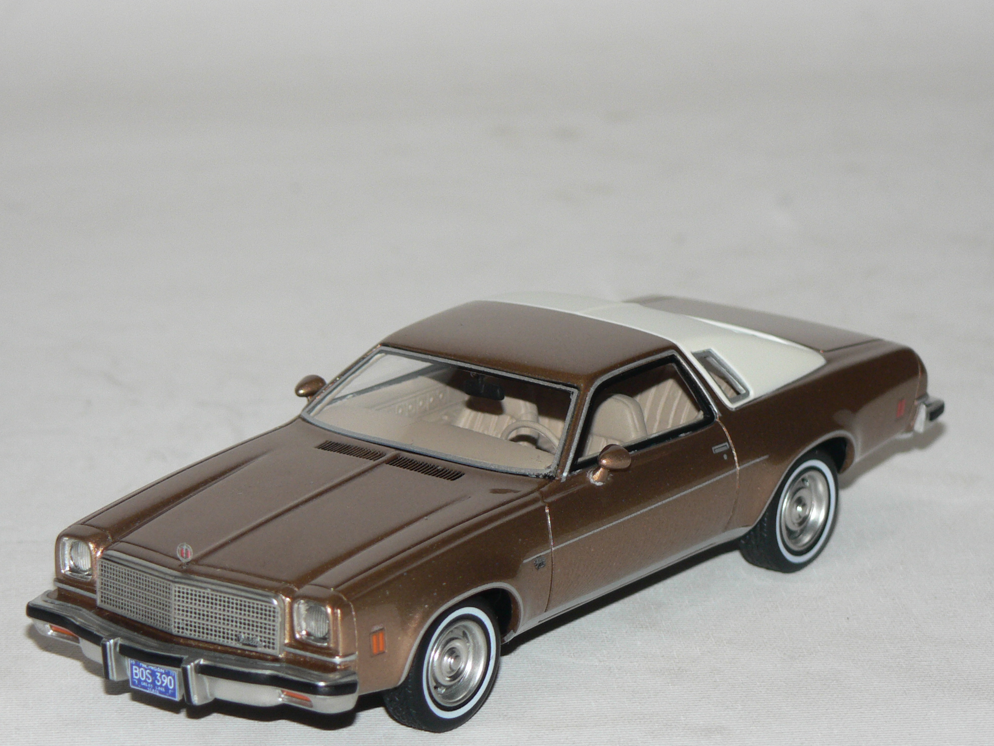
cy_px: 470
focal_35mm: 168
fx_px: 4824
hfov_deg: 11.8
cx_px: 475
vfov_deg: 8.8
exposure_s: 1/60
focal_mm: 21.6
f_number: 3.2
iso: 100
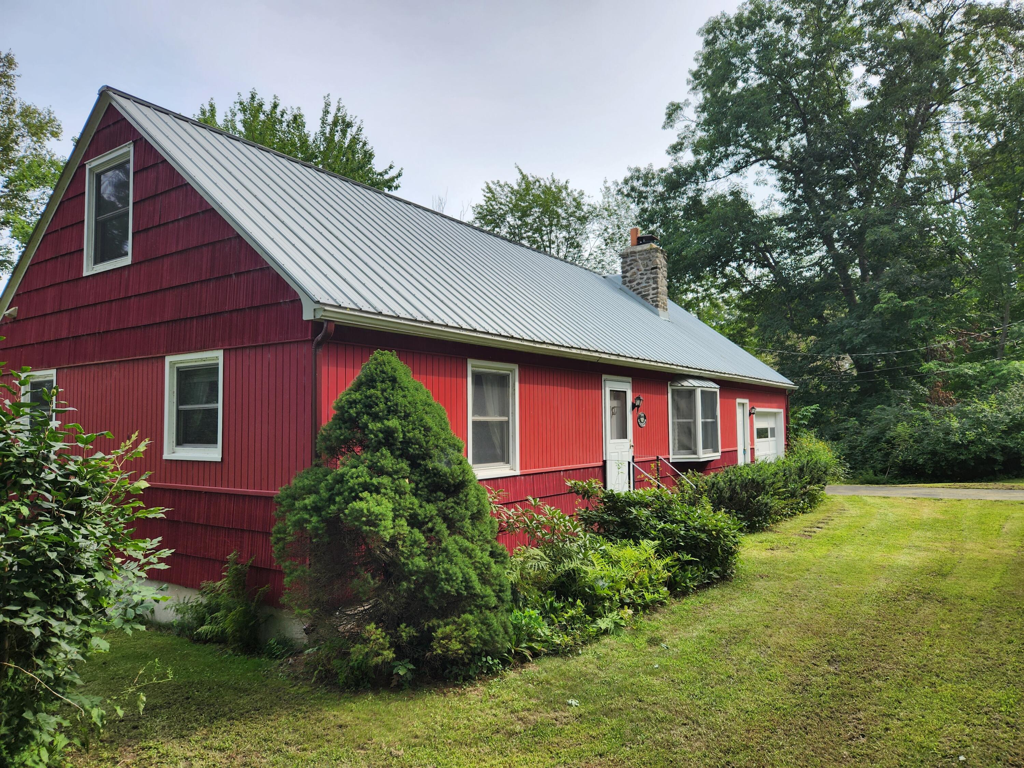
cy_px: 384
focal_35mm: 23
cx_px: 512
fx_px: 680
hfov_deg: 73.9
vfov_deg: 58.9
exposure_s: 1/880
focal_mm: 5.4
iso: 20
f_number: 1.8
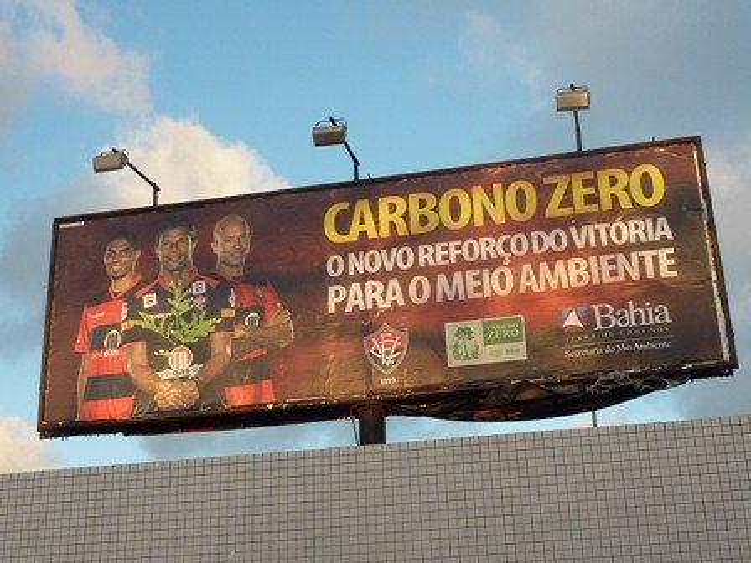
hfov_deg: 37.5
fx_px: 1106
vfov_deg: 28.6
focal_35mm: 51
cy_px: 282
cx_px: 376
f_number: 4
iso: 125
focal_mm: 4.7
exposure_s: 1/250
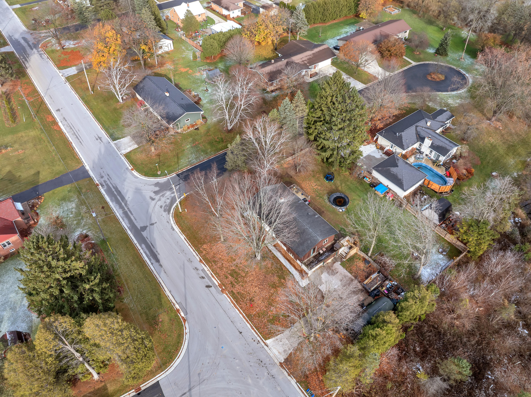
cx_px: 266
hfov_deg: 71.6
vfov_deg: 56.8
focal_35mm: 24
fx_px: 368
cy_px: 198
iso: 100
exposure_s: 1/400
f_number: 2.8
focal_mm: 12.29
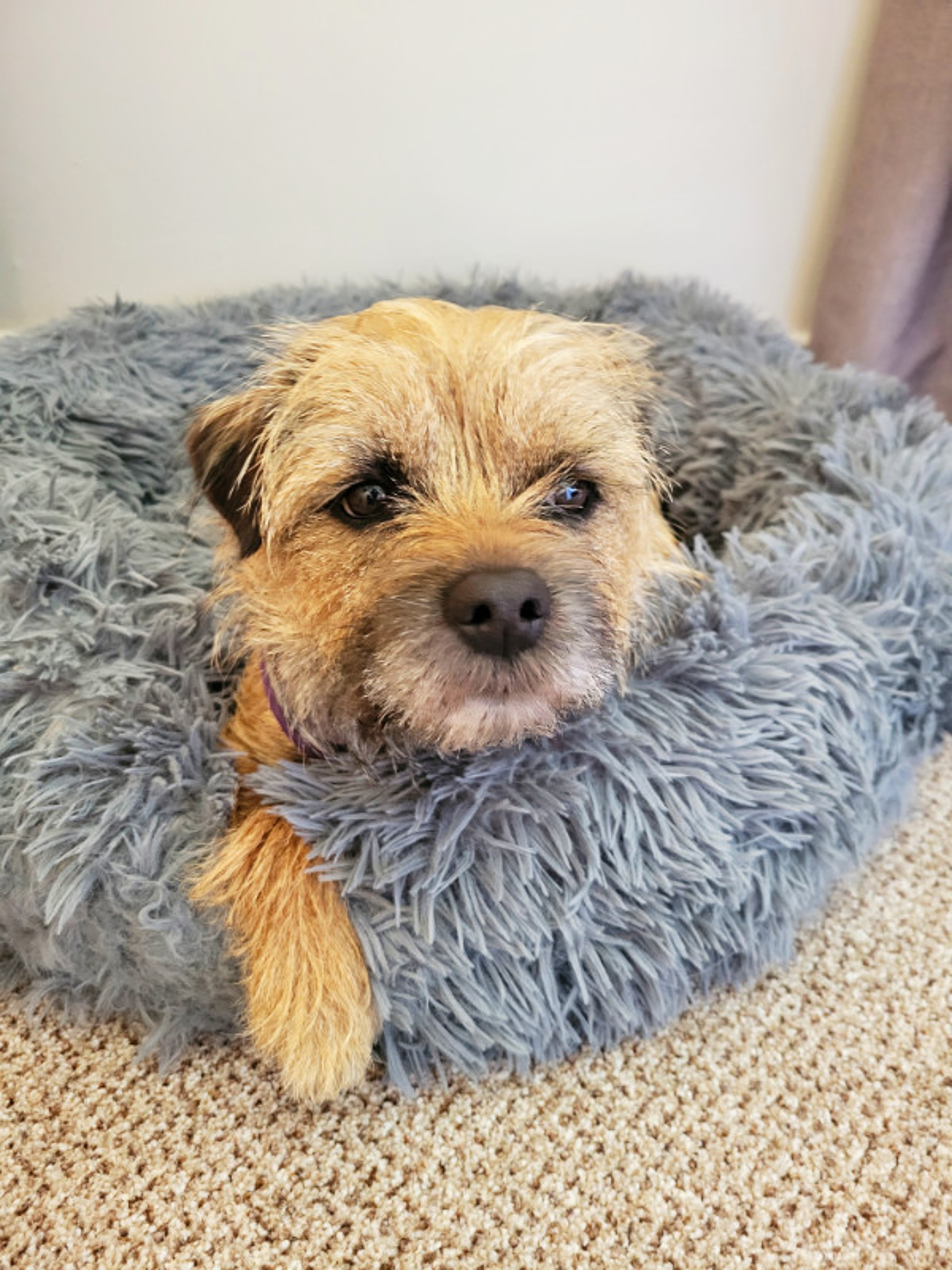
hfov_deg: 53.1
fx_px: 953
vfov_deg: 67.3
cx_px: 476
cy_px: 635
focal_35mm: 26
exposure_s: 1/30
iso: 640
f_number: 1.8
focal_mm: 5.4
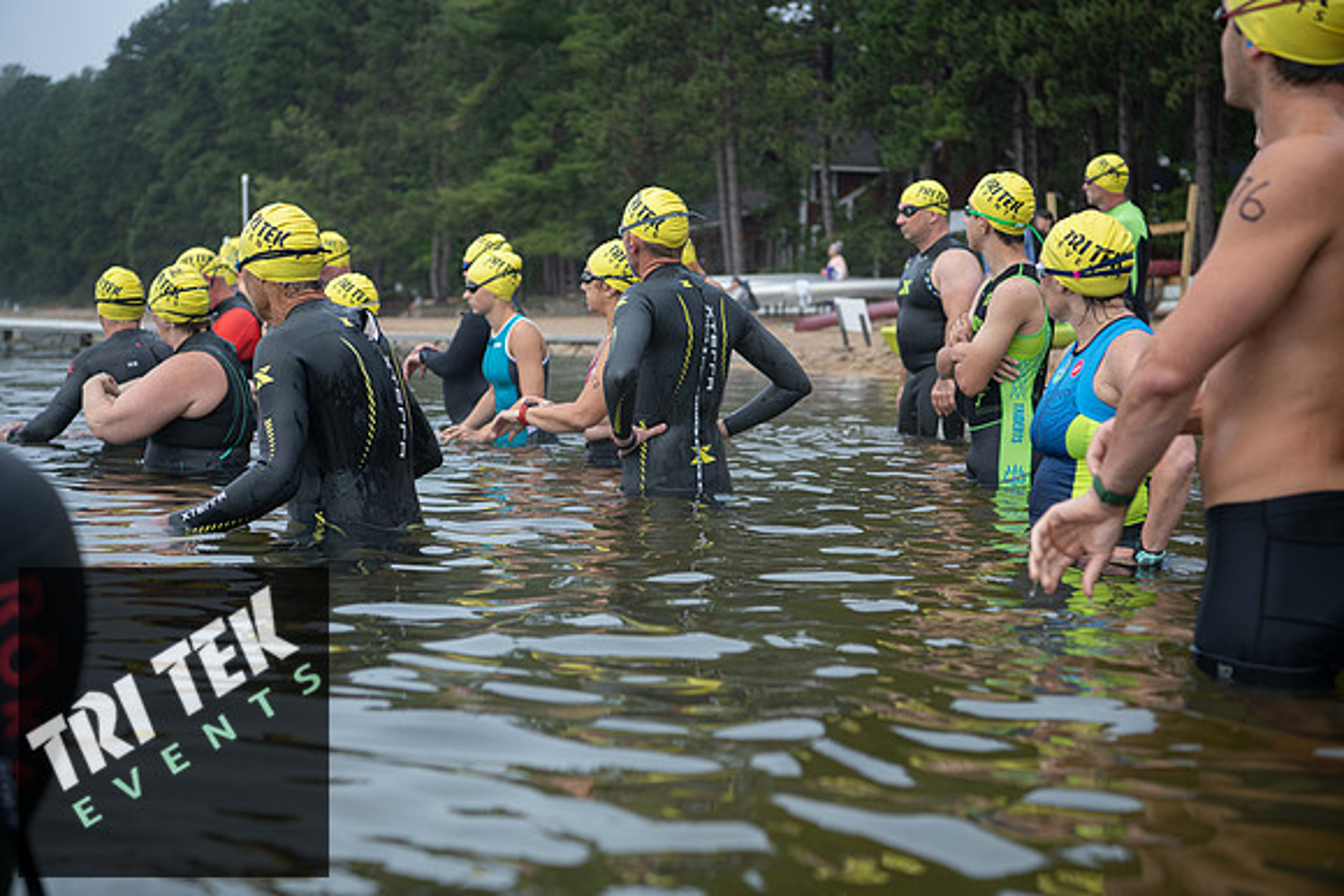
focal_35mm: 62
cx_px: 672
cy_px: 448
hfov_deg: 32.4
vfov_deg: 21.9
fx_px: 2315
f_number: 4
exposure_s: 1/640
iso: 320
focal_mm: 62
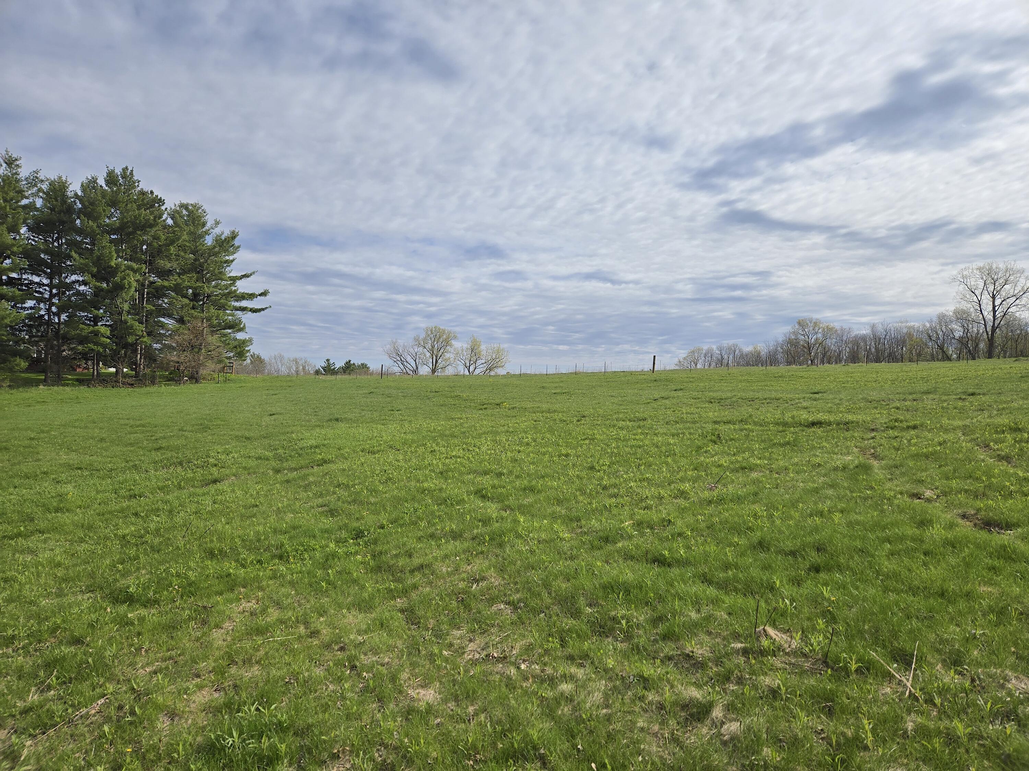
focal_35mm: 23
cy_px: 386
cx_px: 514
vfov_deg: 58.9
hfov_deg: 73.9
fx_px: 684
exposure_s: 1/3550
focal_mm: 5.4
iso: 25
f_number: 1.8
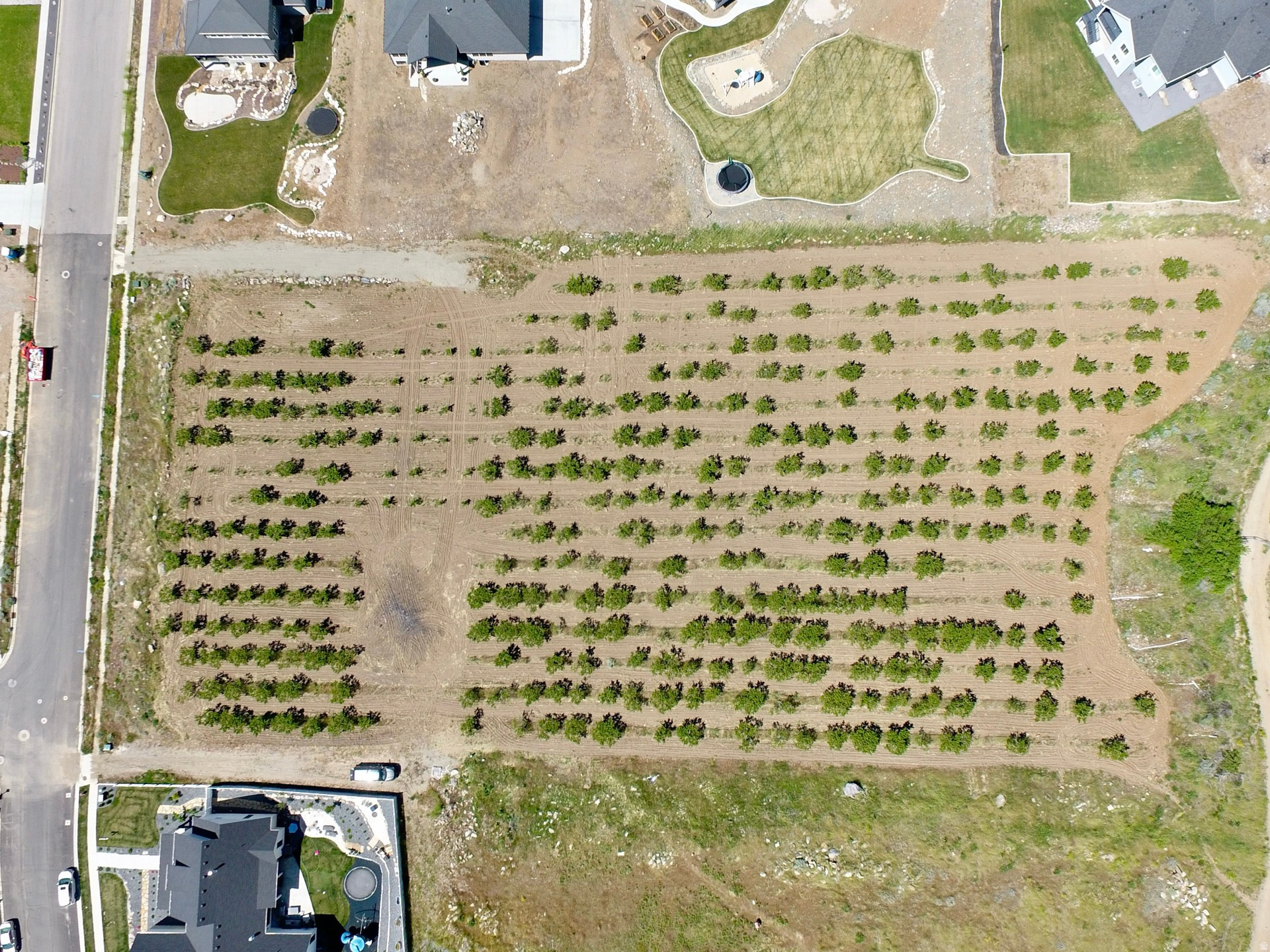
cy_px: 476
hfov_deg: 81.7
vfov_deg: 66.0
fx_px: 734
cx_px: 635
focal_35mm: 20
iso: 100
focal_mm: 3.61
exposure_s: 1/657
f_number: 2.8
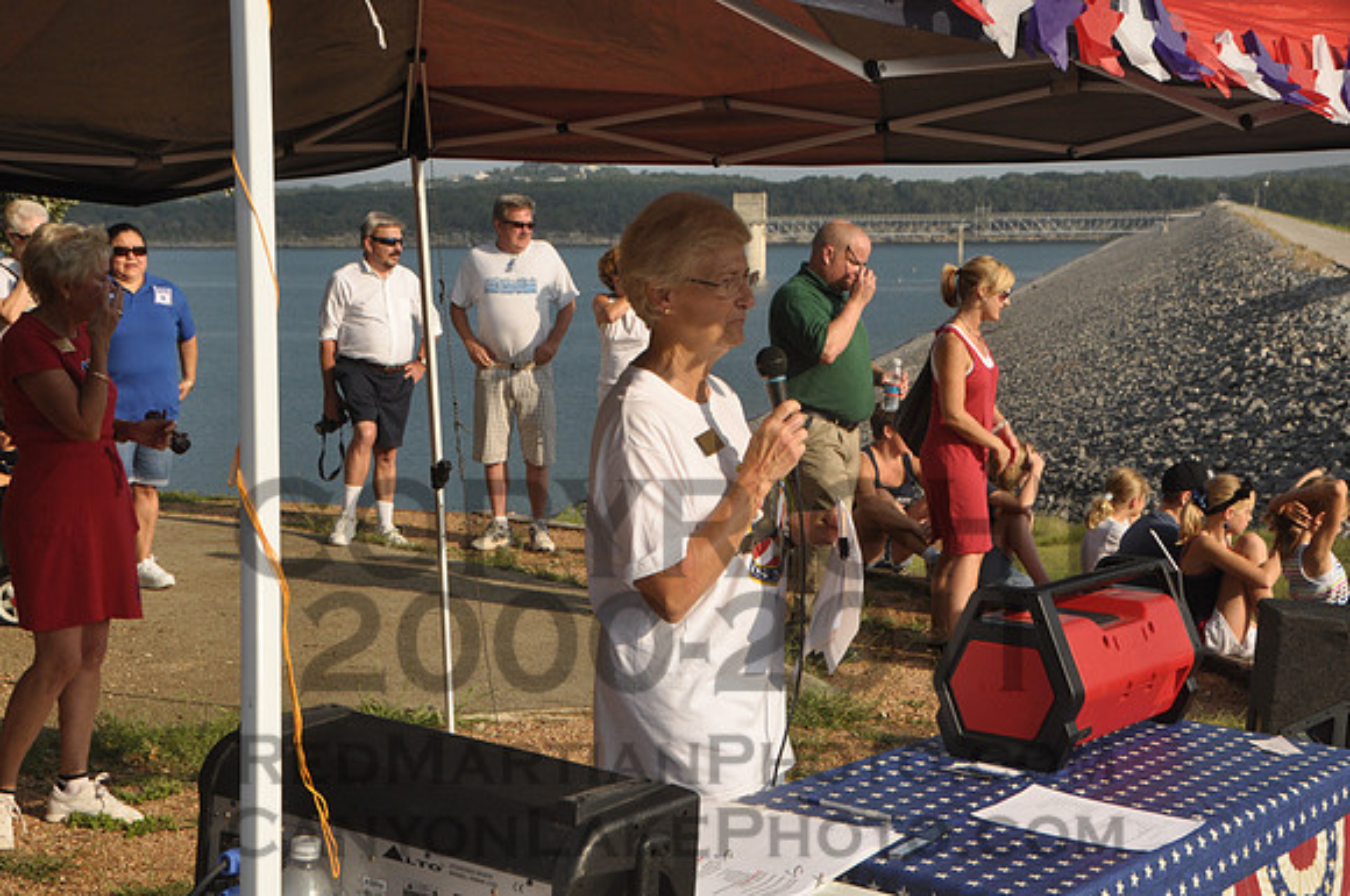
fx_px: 2247
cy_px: 448
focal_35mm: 60
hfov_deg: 33.4
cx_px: 675
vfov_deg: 22.6
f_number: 13
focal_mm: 40
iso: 400
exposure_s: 1/750
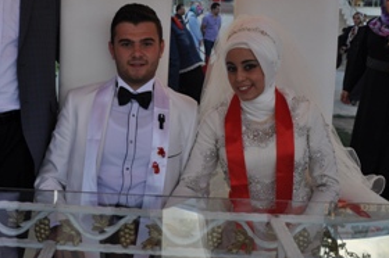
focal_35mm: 48
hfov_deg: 40.9
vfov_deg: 27.6
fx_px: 518
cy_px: 64
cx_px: 150
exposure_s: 1/125
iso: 200
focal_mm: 20
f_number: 5.6
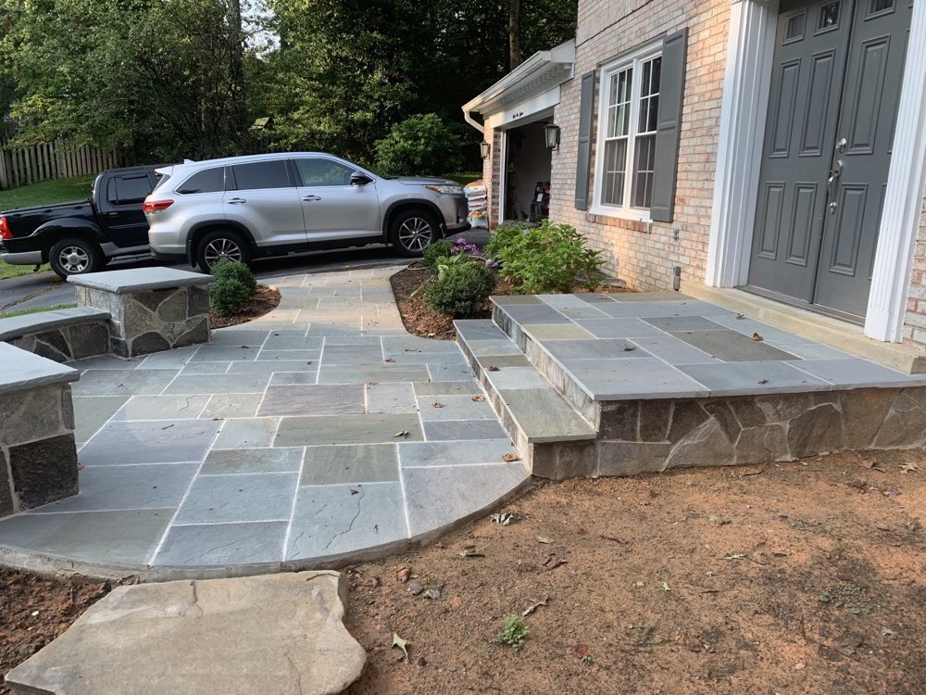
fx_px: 696
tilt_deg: -13.9
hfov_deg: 67.3
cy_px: 348
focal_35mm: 26
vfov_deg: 53.1
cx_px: 463
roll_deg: -1.2
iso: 25
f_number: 1.8
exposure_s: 1/279
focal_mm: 4.25
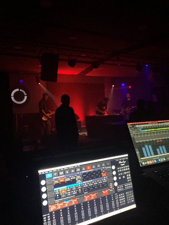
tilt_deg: -1.8
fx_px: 189
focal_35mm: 29
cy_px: 115
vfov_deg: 61.7
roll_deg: +1.3
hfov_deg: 48.2
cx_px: 85
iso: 640
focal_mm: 3.99
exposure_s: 1/17
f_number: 1.8
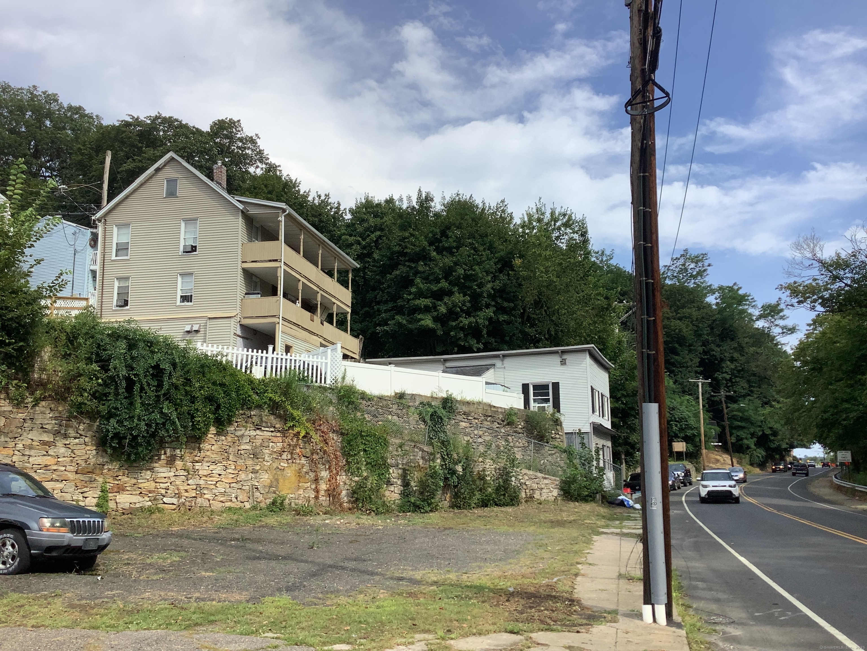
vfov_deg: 45.4
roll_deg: +0.2
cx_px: 434
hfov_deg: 58.4
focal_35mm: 31
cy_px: 326
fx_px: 776
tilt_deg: +10.0
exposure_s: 1/1381
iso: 25
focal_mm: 3.3
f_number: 2.4
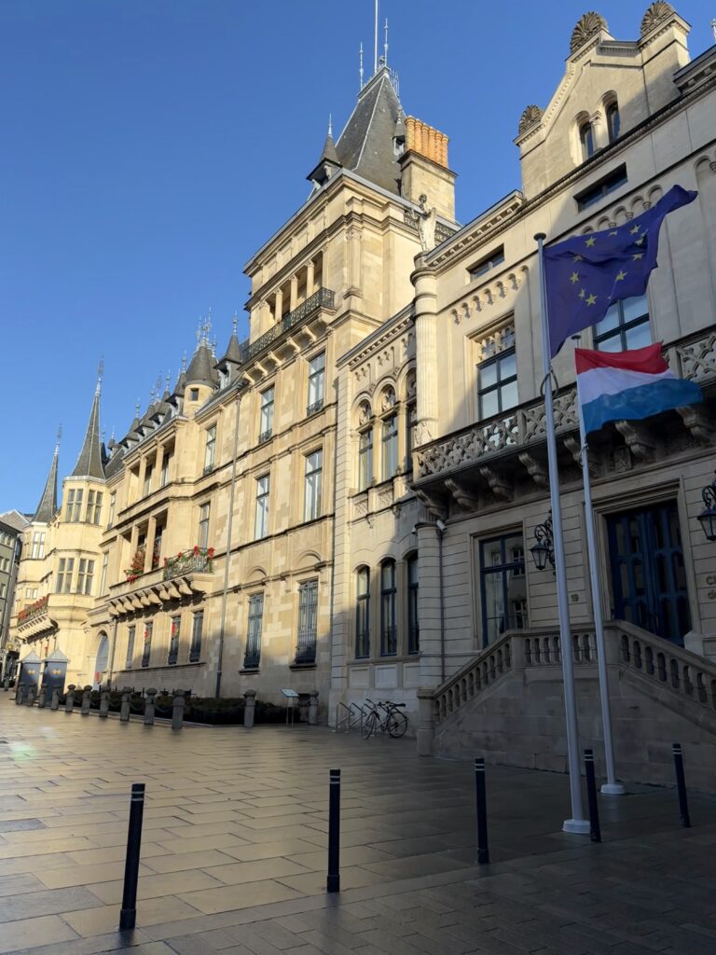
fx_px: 662
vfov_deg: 71.6
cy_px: 478
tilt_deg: +18.6
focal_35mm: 24
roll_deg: -1.2
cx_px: 358
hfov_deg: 56.8
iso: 80
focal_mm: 6.76
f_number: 1.78
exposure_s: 1/2907
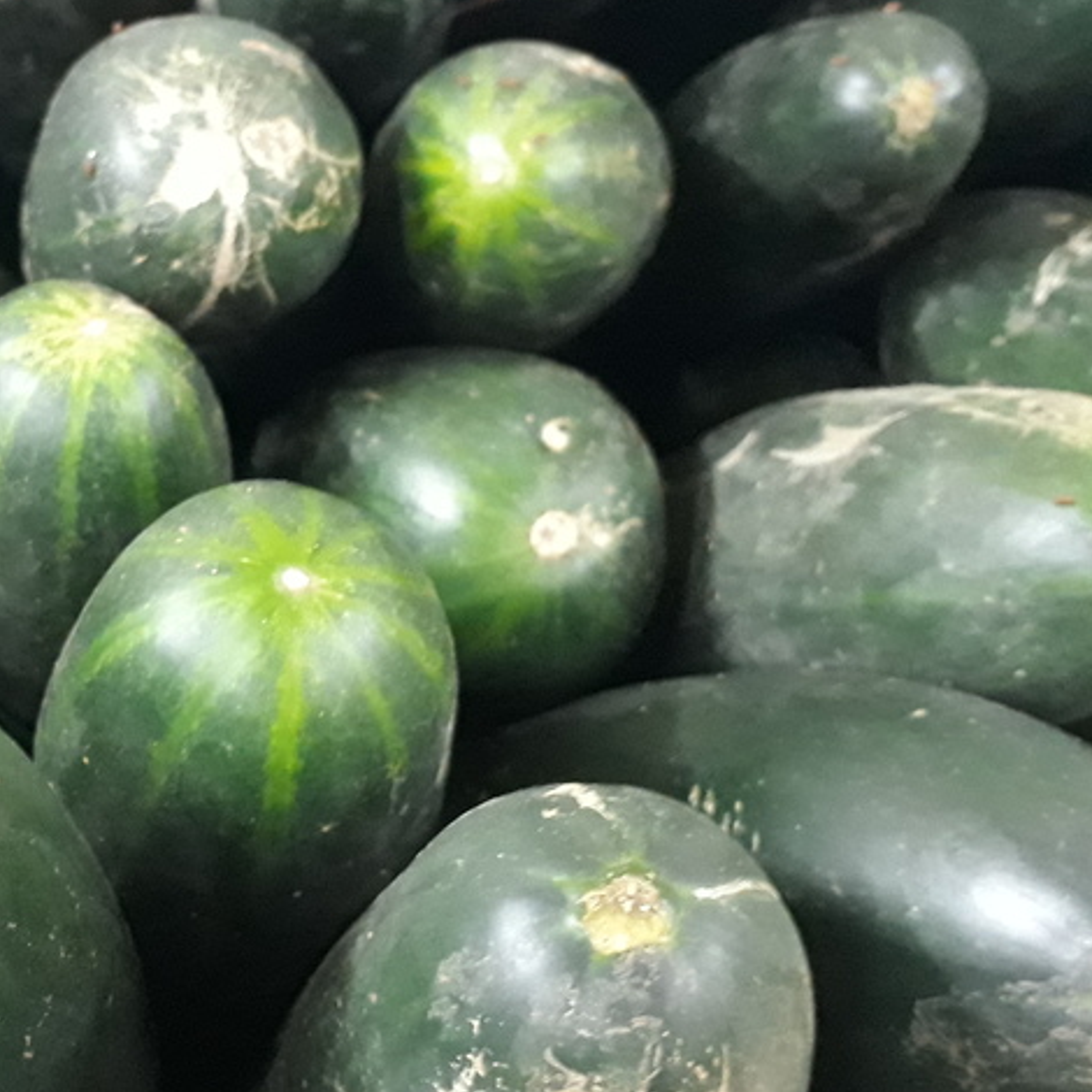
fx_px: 1856
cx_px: 144
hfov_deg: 31.5
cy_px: 523
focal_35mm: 52
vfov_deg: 32.8
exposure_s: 1/15
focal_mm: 3.6
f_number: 1.9
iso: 500
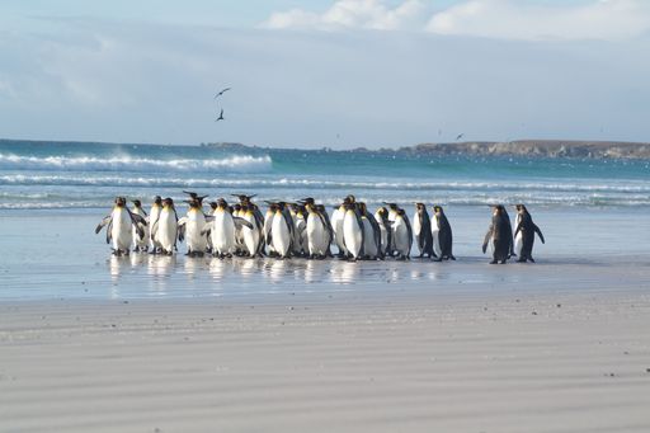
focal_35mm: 202
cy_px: 216
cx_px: 325
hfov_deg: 10.2
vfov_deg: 6.8
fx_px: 3655
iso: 400
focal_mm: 135
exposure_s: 1/1000
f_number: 8
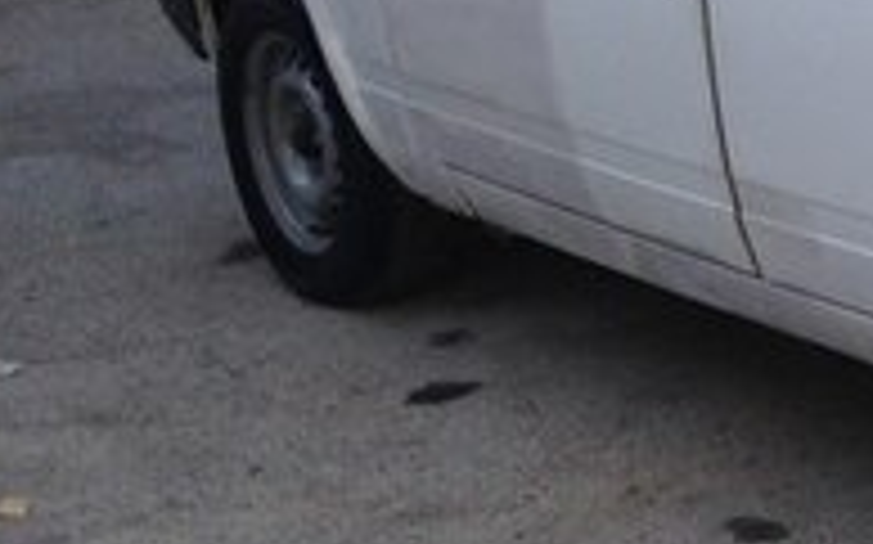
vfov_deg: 11.0
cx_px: 1462
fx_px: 2830
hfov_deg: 15.6
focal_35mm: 119
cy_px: 146
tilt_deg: -13.3
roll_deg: +2.5
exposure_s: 1/559
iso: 50
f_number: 2.4
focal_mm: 4.12
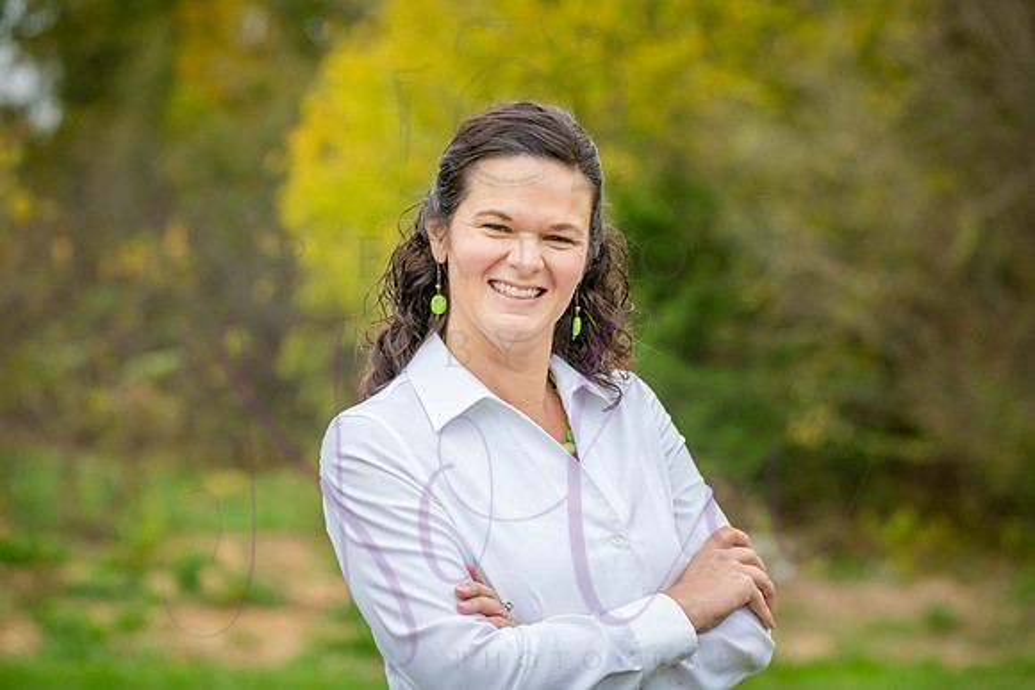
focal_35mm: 92
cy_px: 345
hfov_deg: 22.1
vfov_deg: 14.9
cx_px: 518
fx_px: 2645
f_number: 4.5
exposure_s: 1/800
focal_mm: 92
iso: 1000
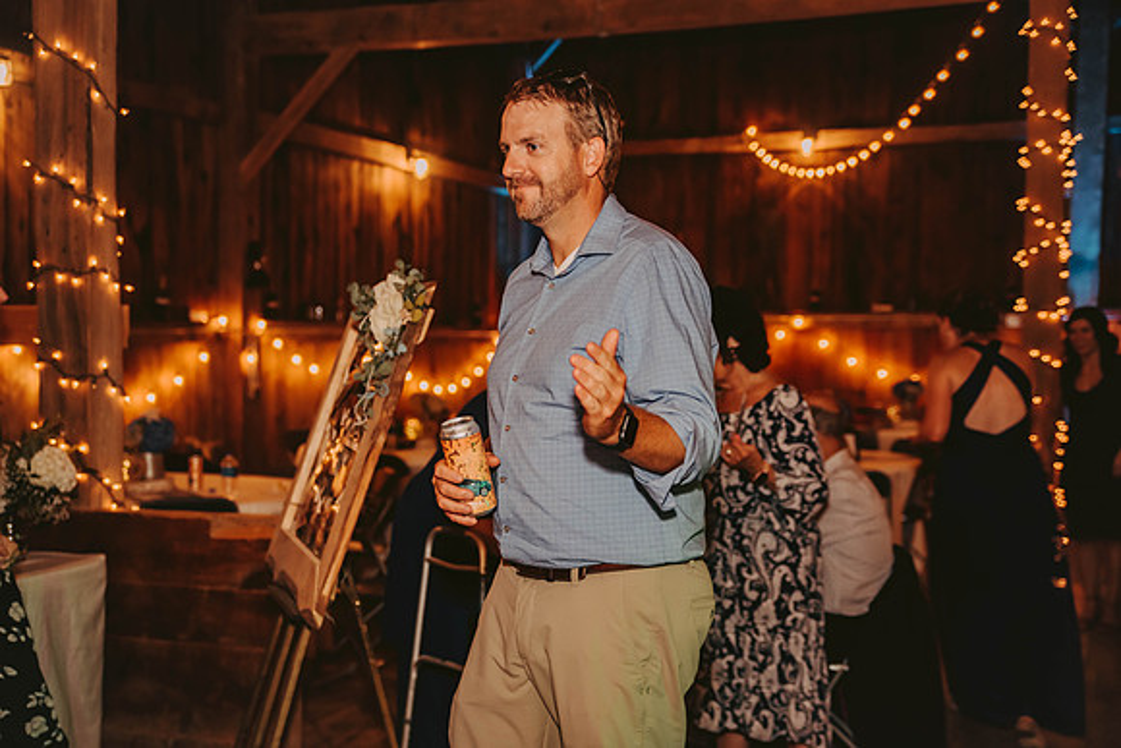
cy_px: 374
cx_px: 560
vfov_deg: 27.0
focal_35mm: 50
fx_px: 1557
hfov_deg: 39.6
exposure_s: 1/125
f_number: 2.8
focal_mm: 50
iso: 1250
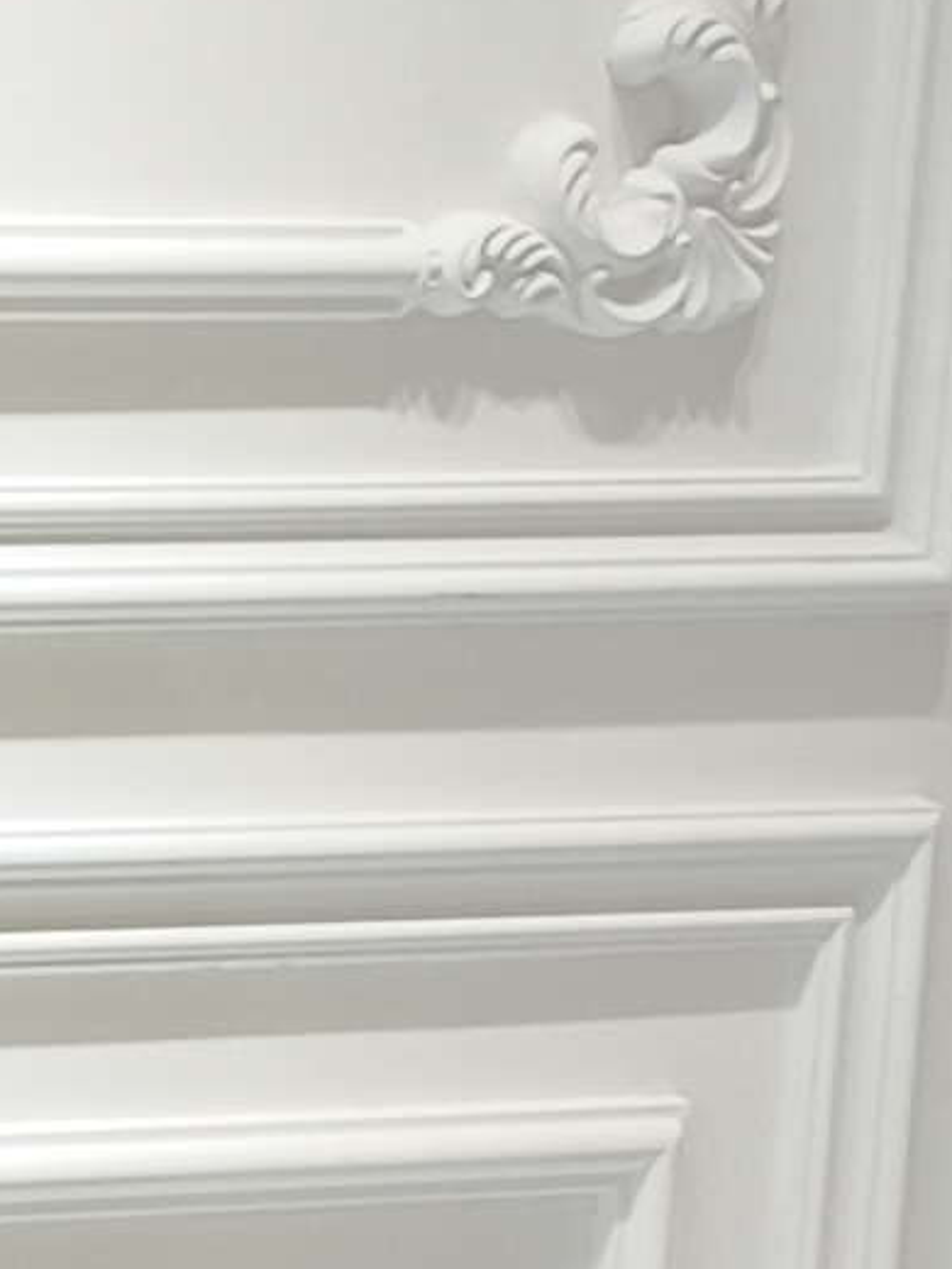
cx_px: -1999
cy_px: 2191
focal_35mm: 181
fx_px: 6637
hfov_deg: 7.2
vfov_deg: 10.4
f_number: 1.7
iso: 160
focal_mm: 5.35
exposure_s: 1/100
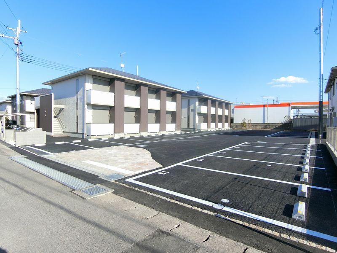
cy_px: 126
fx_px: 185
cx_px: 168
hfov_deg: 84.7
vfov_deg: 68.7
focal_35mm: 19
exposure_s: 1/1000
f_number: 2.7
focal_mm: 4.06
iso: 80
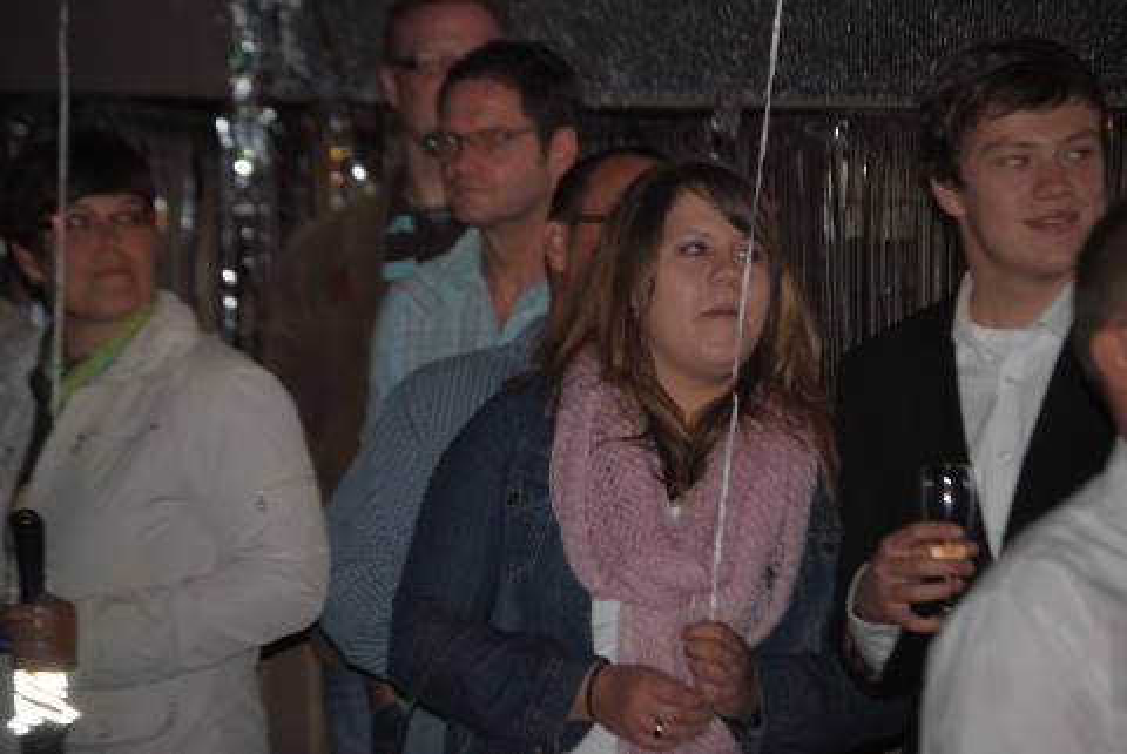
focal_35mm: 168
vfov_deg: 8.2
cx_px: 564
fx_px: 5264
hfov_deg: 12.2
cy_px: 377
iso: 200
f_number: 4.8
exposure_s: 1/60
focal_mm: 112
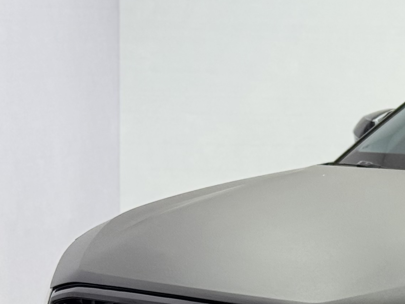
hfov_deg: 11.0
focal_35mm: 171
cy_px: 136
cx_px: 640
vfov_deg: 8.7
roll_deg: -0.8
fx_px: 2001
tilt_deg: -3.3
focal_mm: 6.76
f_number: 1.78
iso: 64
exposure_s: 1/491
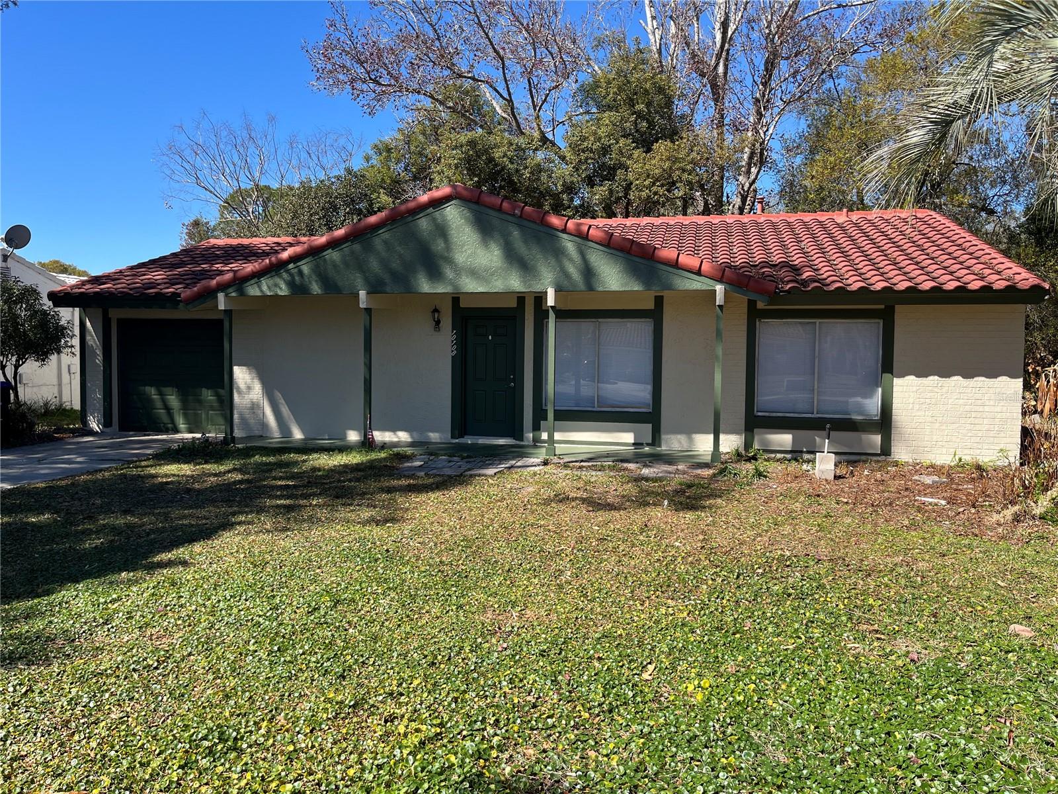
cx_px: 529
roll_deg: -0.6
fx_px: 795
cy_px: 397
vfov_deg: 53.1
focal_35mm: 26
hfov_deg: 67.3
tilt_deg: -3.5
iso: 50
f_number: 1.6
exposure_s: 1/1862
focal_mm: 5.1
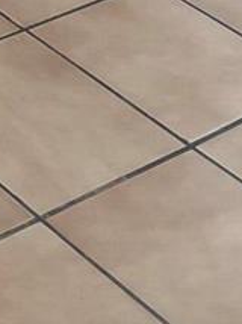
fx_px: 1364
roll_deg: -1.5
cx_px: -408
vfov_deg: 10.9
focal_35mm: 146
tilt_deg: -12.0
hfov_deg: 8.8
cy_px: -524
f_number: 1.5
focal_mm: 5.7
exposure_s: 1/130
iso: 64
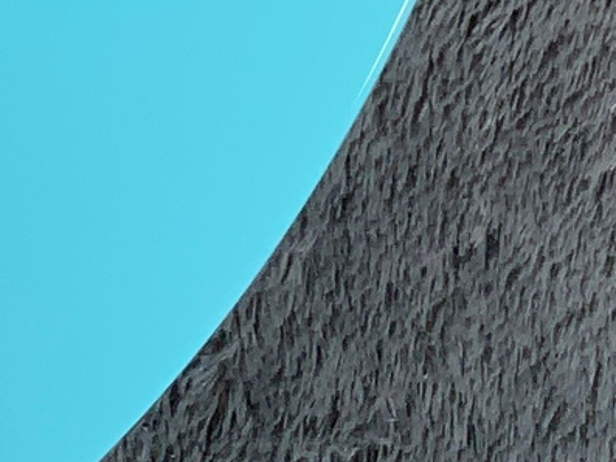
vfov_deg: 7.6
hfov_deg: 10.5
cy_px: -437
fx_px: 3329
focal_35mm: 187
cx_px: 546
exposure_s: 1/156
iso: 20
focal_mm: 3
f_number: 1.8
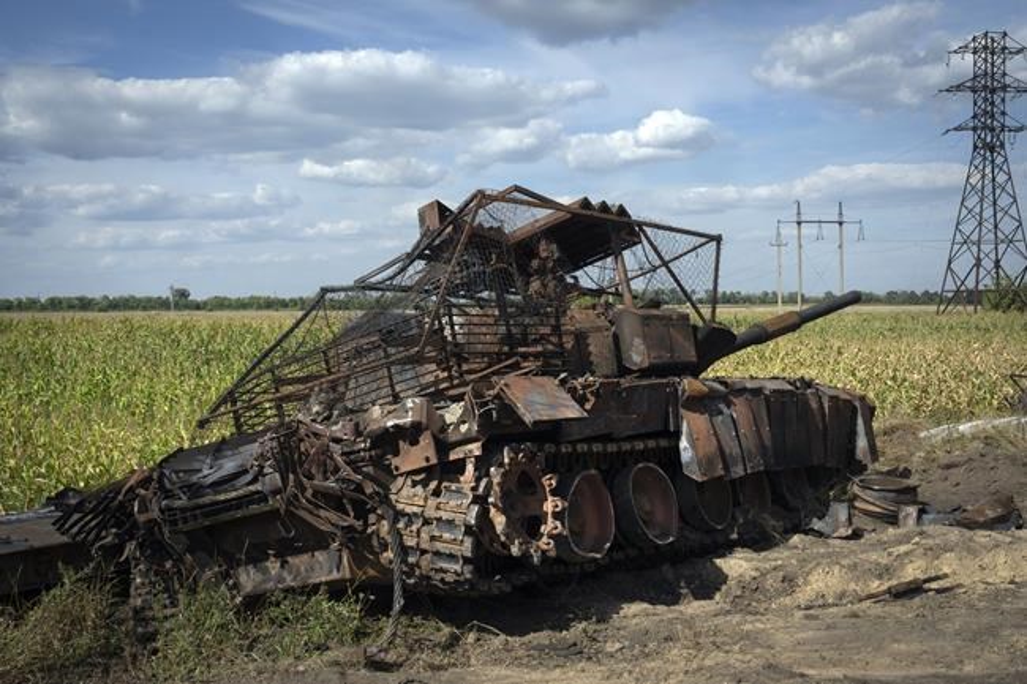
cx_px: 514
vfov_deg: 36.9
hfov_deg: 53.1
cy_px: 342
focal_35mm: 36
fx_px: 1027
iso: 500
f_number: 11
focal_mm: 36
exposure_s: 1/800
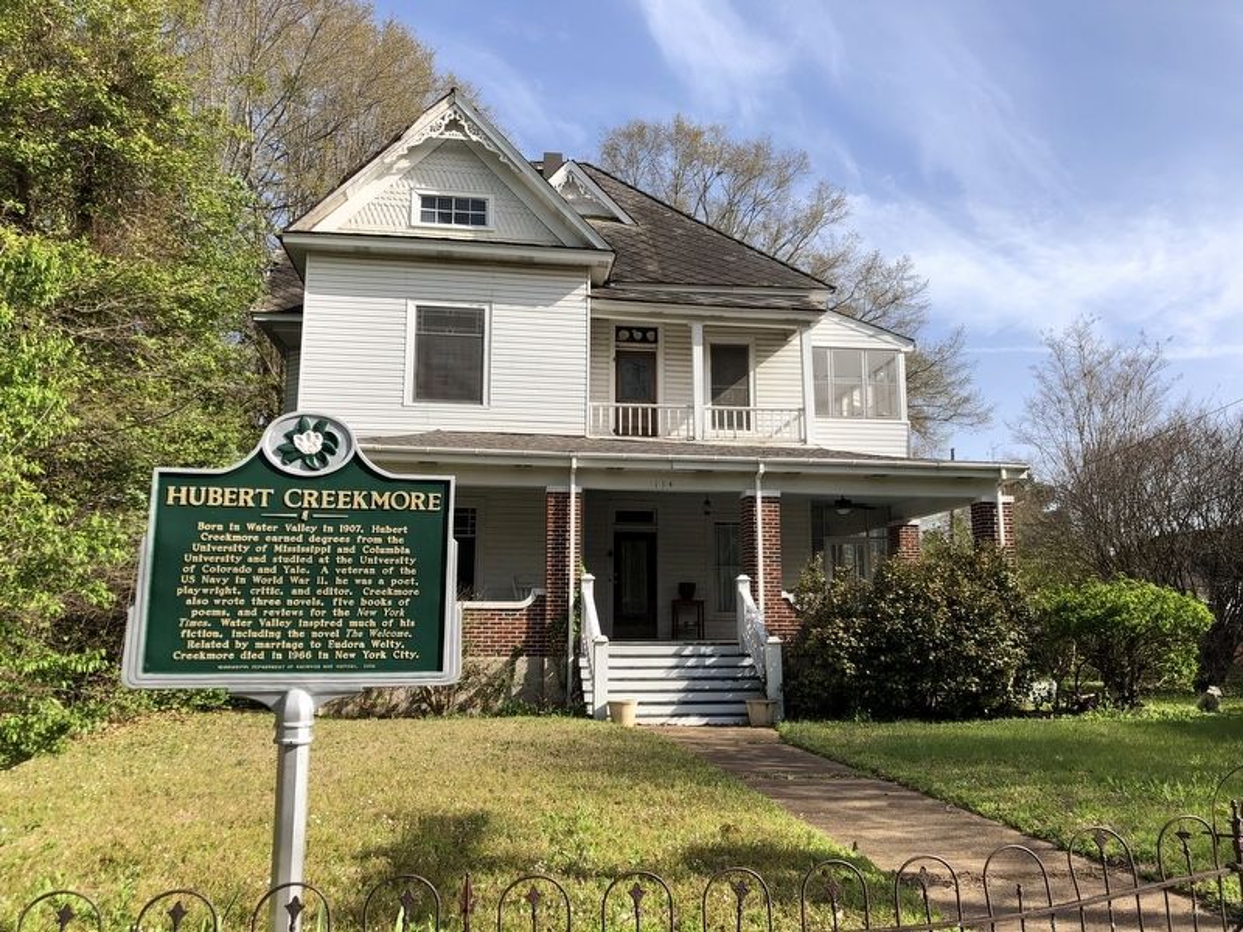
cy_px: 466
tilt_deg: +9.3
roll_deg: +0.6
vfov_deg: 49.7
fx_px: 1005
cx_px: 622
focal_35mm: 28
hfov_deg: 63.4
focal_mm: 4
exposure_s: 1/1429
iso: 20
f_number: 1.8
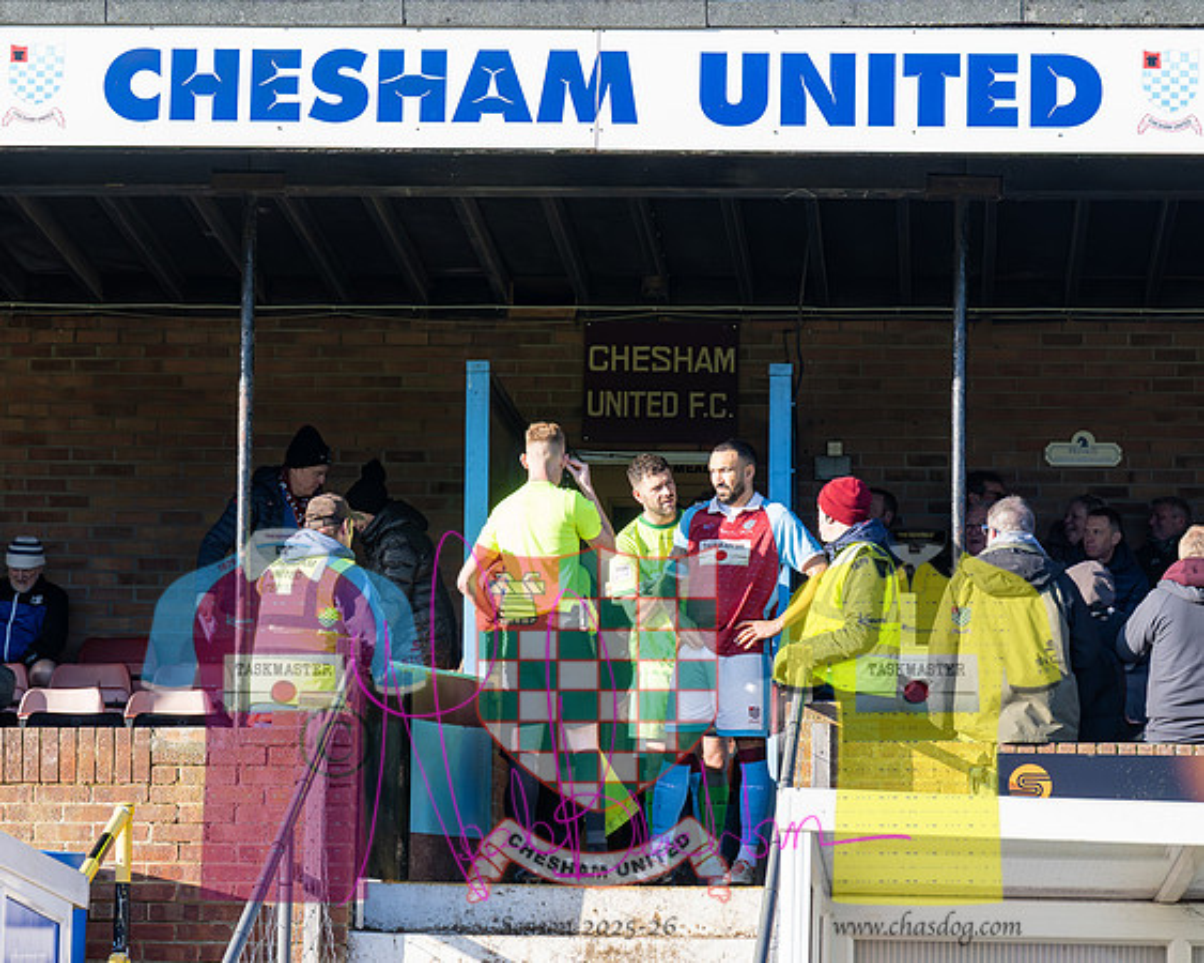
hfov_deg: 15.3
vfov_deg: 12.2
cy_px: 481
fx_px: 4495
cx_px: 630
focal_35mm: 126
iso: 500
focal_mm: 75
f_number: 5
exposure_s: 1/1600
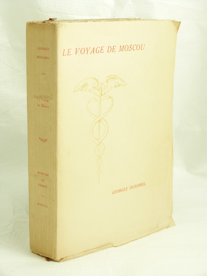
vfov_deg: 24.4
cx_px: 104
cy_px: 138
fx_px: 638
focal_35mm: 80
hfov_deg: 18.4
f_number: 3.4
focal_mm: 14.5
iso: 400
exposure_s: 1/40
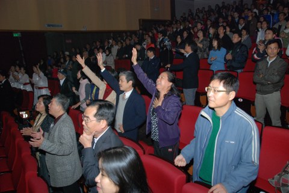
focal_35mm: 27
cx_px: 144
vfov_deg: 48.0
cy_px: 96
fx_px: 217
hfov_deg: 67.3
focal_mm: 18
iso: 640
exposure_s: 1/60
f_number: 5
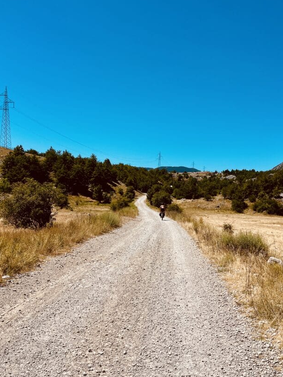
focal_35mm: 32
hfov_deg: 44.1
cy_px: 225
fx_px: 349
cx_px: 143
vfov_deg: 56.4
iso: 50
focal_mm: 5.1
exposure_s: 1/6173
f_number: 1.6
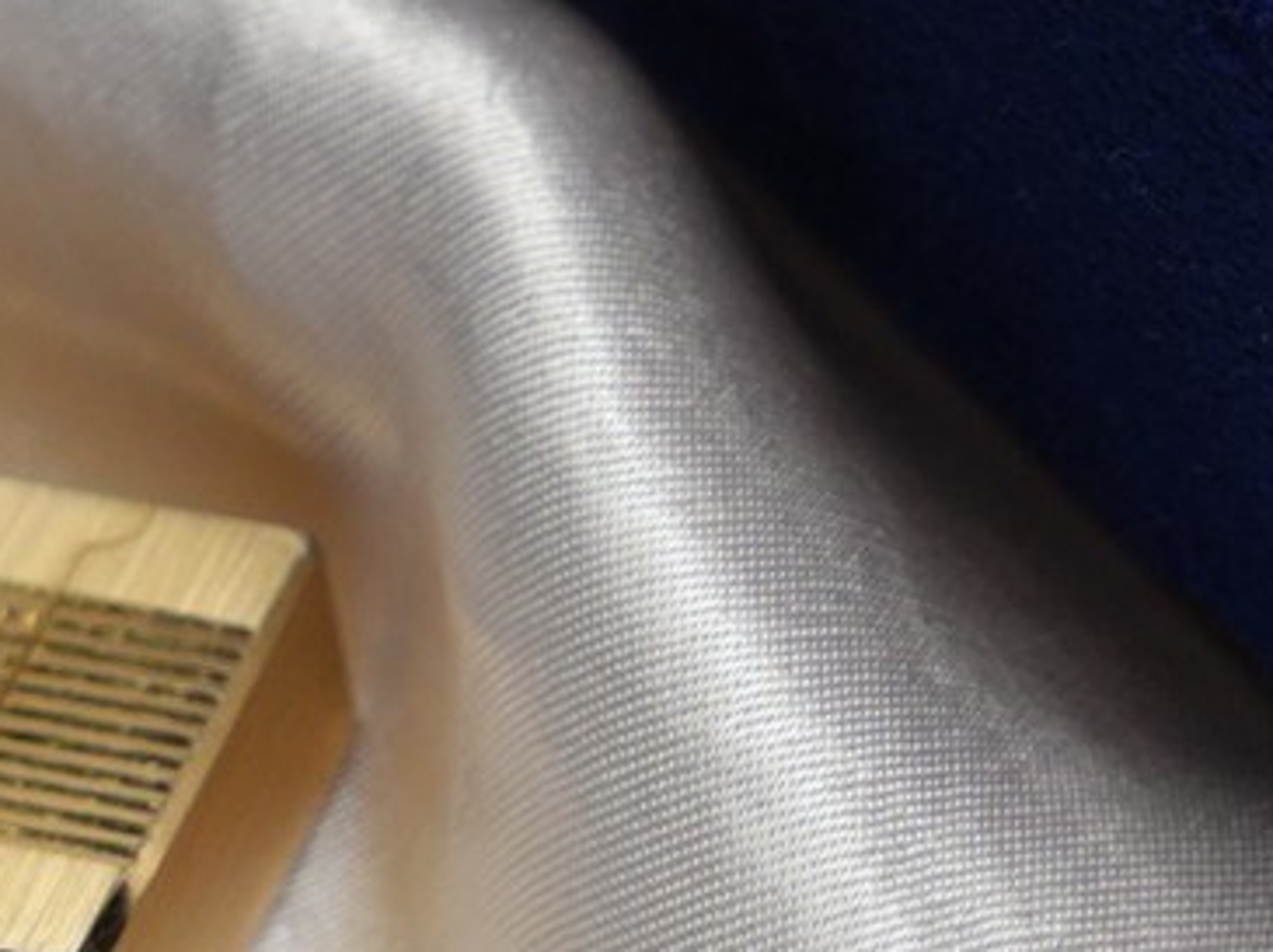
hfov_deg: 6.6
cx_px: 1528
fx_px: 10985
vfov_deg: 4.9
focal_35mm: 299
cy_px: -701
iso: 640
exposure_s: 1/125
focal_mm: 70
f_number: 7.1
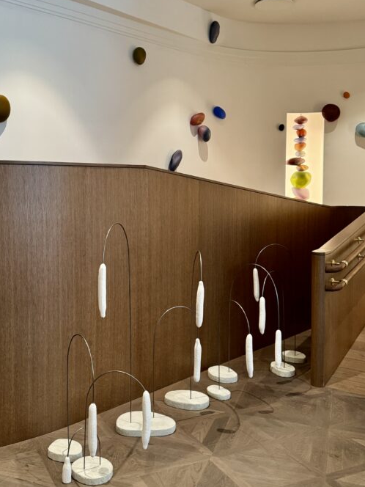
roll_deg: +0.5
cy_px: 202
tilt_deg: -2.1
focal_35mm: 37
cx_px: 126
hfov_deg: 38.3
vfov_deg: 49.9
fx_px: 520
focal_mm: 6.76
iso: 320
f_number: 1.78
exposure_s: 1/59
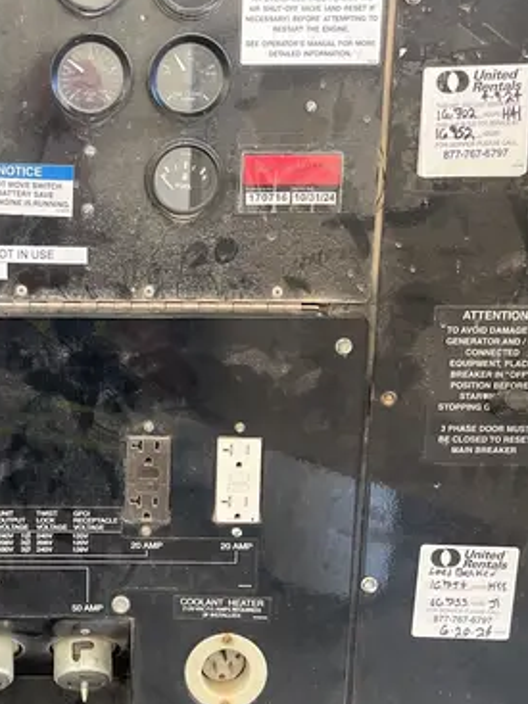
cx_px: 48
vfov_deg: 36.7
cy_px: 410
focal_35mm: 52
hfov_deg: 27.0
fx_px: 1058
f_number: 1.6
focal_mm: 5.1
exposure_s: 1/60
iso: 160
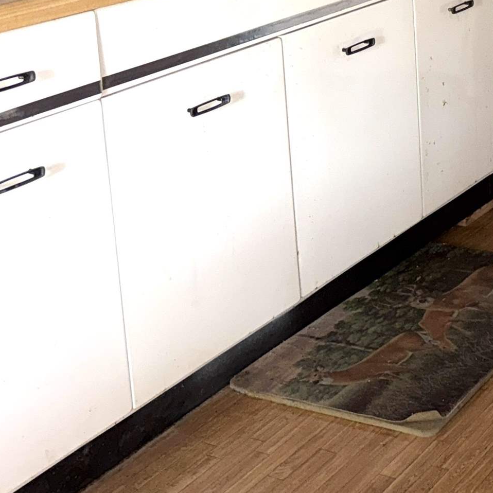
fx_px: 1096
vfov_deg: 23.4
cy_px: -80
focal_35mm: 68
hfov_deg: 22.2
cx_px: 672
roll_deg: -1.6
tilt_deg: -8.5
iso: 125
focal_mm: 6.76
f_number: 1.78
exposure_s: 1/17
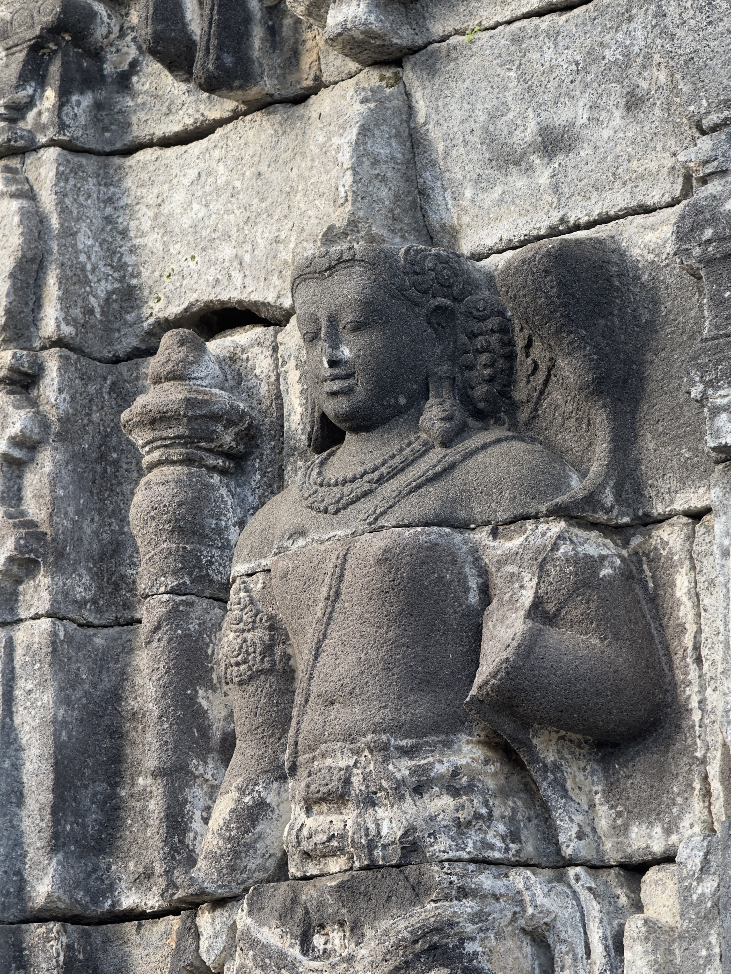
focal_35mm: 120
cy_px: 487
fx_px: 3379
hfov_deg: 12.3
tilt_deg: +16.2
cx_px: 366
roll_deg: -0.7
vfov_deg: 16.4
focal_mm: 15.66
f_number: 2.8
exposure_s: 1/99
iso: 50
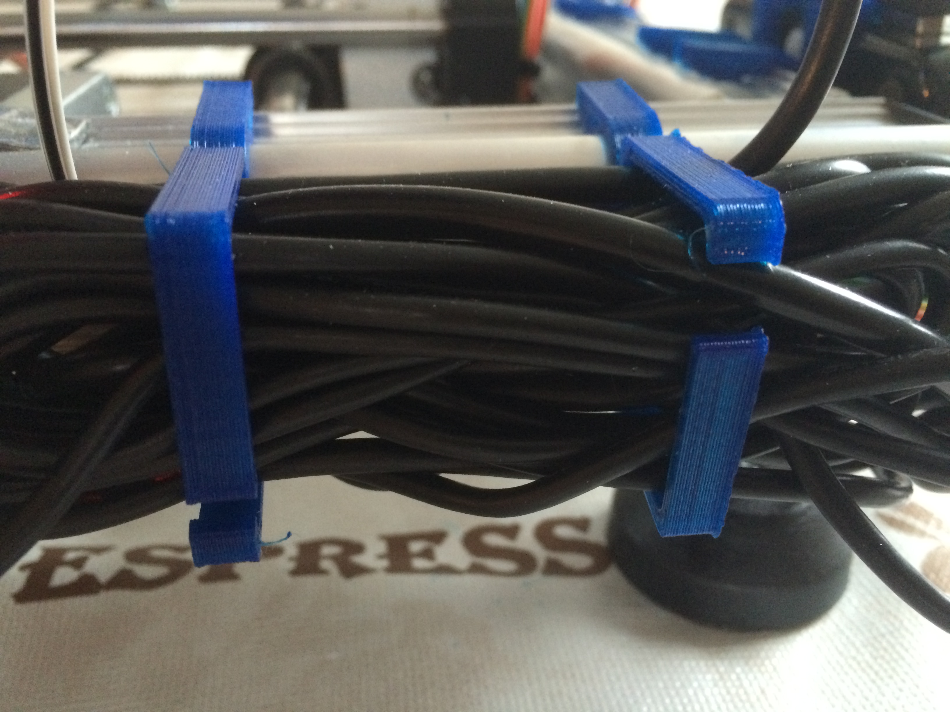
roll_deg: +0.8
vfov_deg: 48.2
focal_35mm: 29
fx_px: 796
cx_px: 475
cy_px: 356
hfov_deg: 61.7
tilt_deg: -27.8
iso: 400
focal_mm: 4.15
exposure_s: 1/15
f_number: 2.2
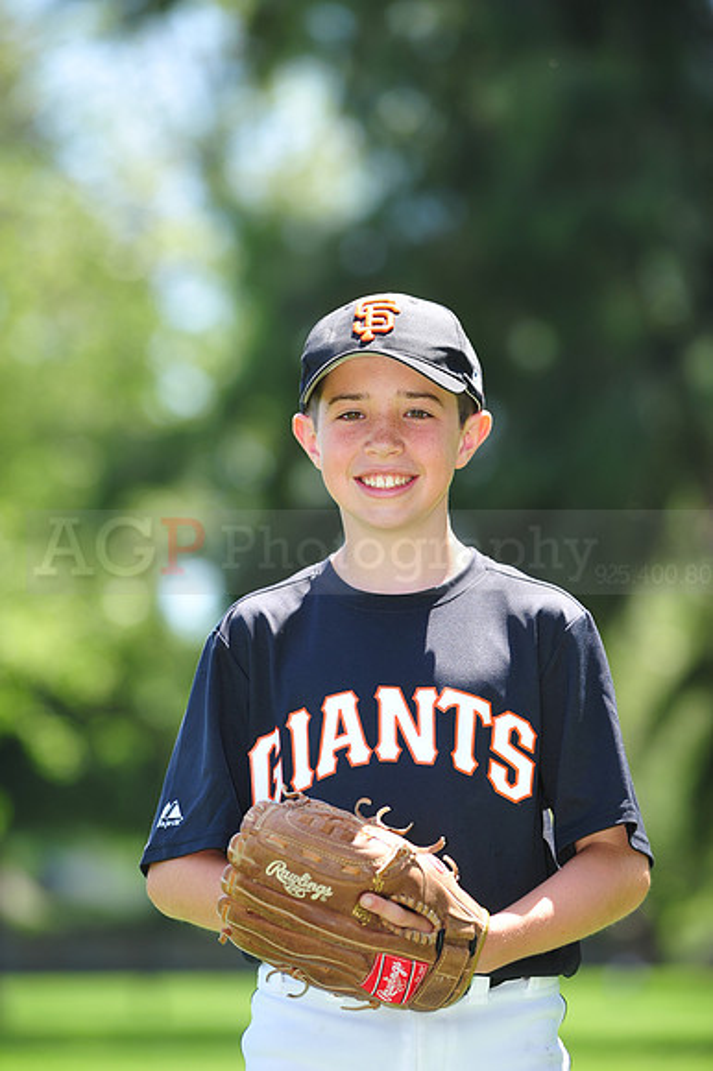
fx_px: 5948
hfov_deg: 6.9
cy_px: 536
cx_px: 356
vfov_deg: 10.3
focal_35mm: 200
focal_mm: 200
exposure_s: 1/320
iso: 200
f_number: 4.5
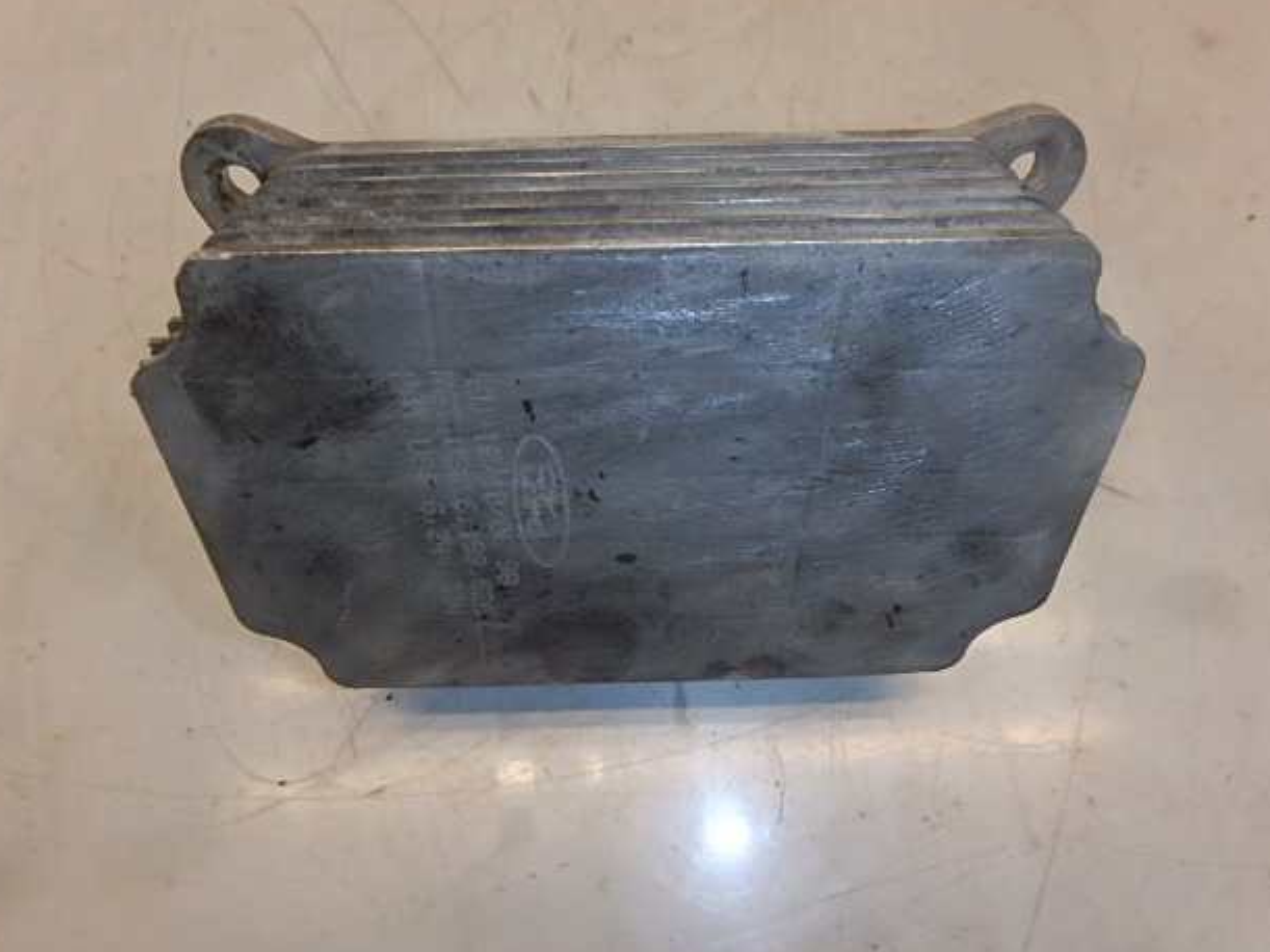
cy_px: 476
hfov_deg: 76.4
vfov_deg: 61.1
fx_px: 807
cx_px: 636
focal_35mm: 22
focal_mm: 3.7
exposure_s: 1/30
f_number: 6
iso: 160
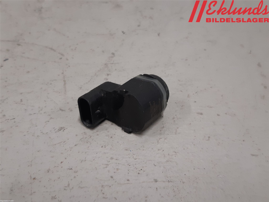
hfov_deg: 67.3
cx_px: 134
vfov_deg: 53.1
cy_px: 101
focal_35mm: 26
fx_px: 202
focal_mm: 3.93
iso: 125
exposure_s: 1/50
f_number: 1.7
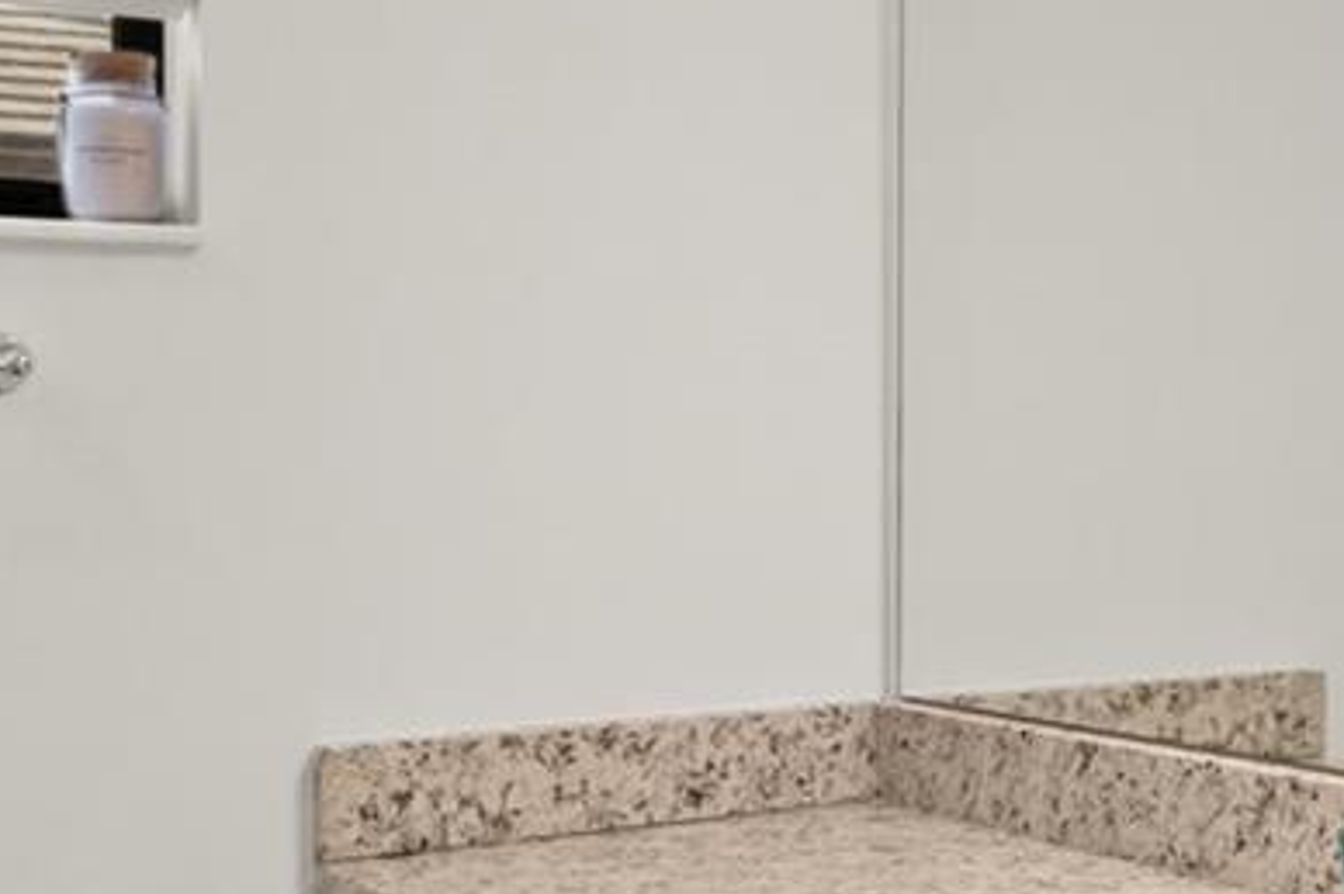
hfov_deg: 28.1
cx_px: 1431
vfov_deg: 20.6
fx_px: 2462
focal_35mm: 66
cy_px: 430
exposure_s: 1/8
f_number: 6.3
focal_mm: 16
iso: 250
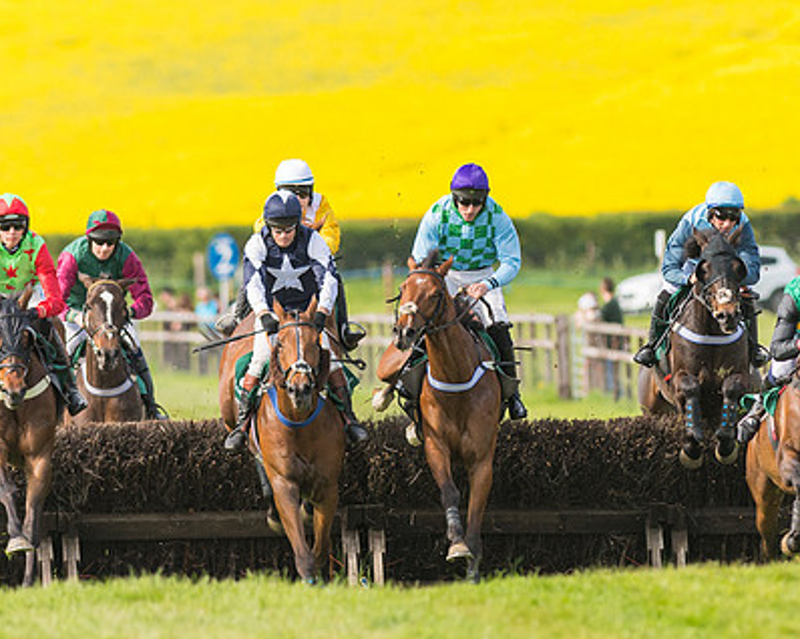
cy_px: 243
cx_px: 514
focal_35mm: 717
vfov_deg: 2.2
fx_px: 16968
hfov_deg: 2.7
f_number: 5
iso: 400
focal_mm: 300
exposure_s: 1/2500
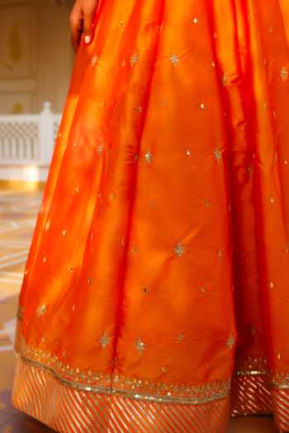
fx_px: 409
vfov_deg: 55.8
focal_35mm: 34
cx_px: 144
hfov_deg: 38.9
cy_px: 216
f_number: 4.5
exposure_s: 1/160
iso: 100
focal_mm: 34
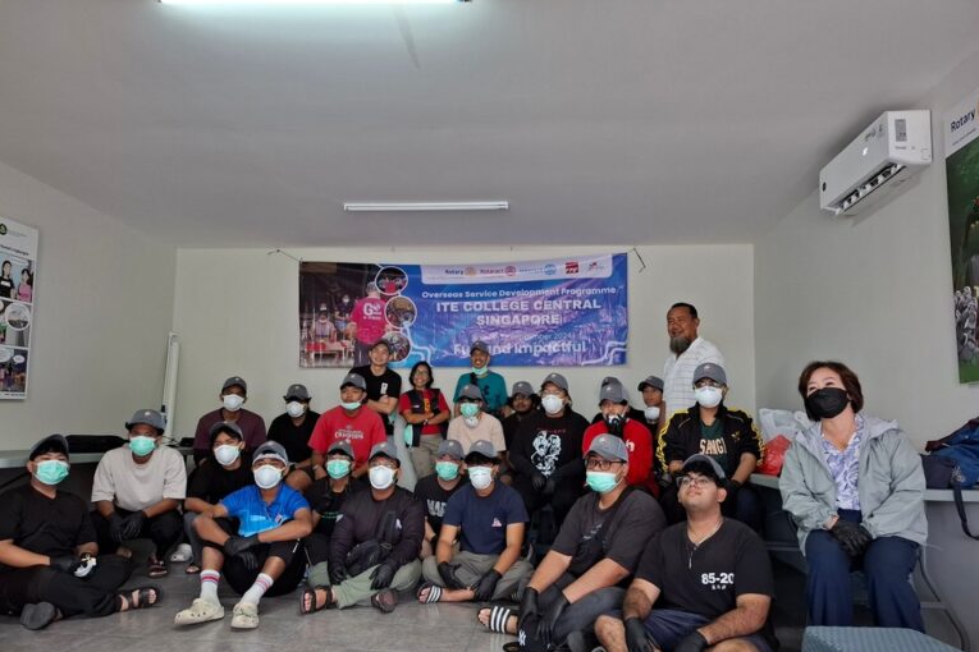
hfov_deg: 73.7
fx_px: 653
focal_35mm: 24
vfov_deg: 53.0
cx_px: 490
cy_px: 358
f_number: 1.8
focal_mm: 5.54
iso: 250
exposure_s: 1/40
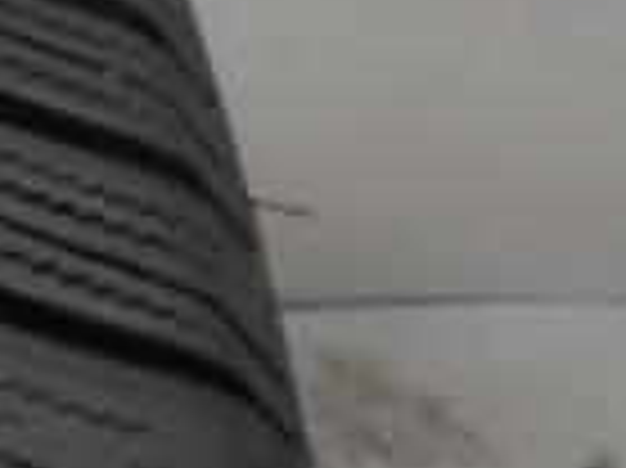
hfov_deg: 14.9
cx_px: -401
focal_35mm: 120
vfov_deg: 11.6
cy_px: -324
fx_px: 2168
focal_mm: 4.6
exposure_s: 1/30
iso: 100
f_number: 3.5
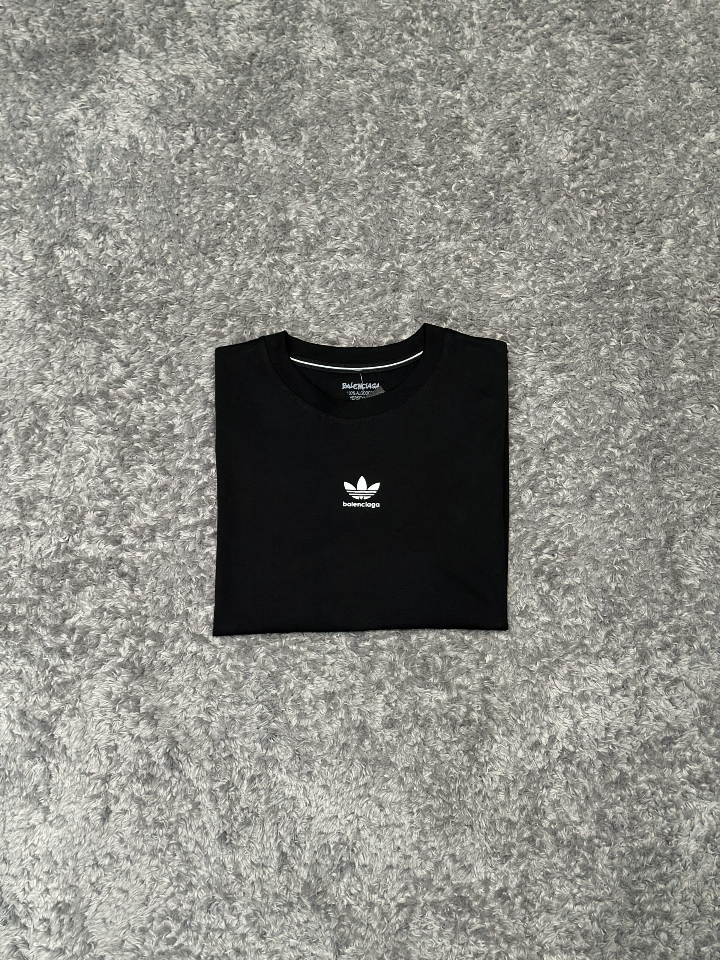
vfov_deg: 39.7
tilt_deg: -73.5
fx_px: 1331
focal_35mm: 48
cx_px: 360
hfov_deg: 30.3
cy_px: 480
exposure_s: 1/120
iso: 200
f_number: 1.78
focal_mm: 6.86
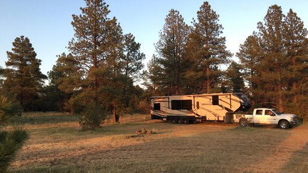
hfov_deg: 61.0
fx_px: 261
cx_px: 155
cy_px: 96
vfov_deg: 36.6
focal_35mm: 32
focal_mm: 4.15
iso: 32
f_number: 2.2
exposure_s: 1/120
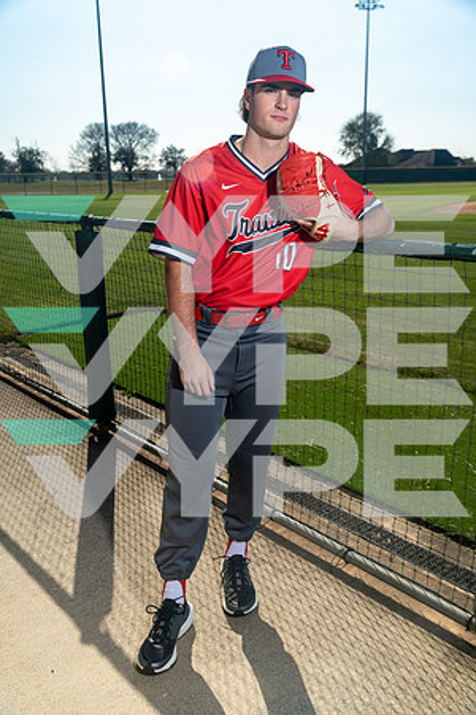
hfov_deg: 40.0
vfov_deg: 57.2
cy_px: 358
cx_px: 238
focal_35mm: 33
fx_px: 654
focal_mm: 33
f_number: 5.6
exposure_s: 1/200
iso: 500
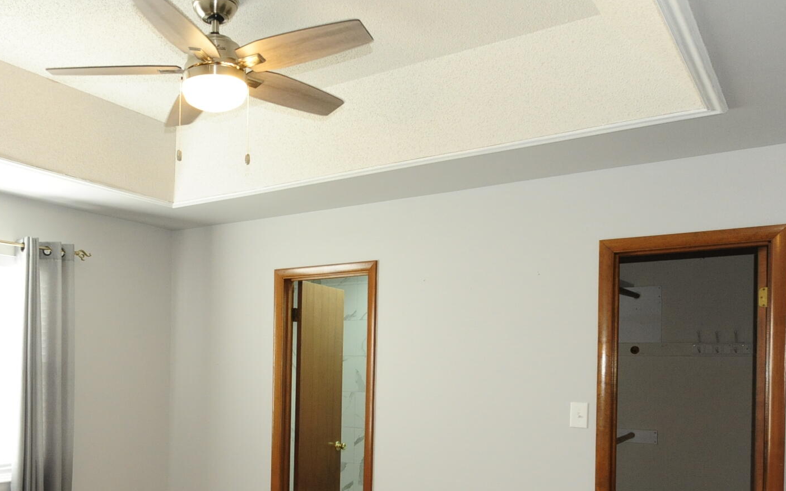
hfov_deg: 55.1
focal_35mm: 34
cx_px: 241
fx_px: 728
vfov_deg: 36.4
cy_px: 368
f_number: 7.1
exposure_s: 1/125
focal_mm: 22
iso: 4000
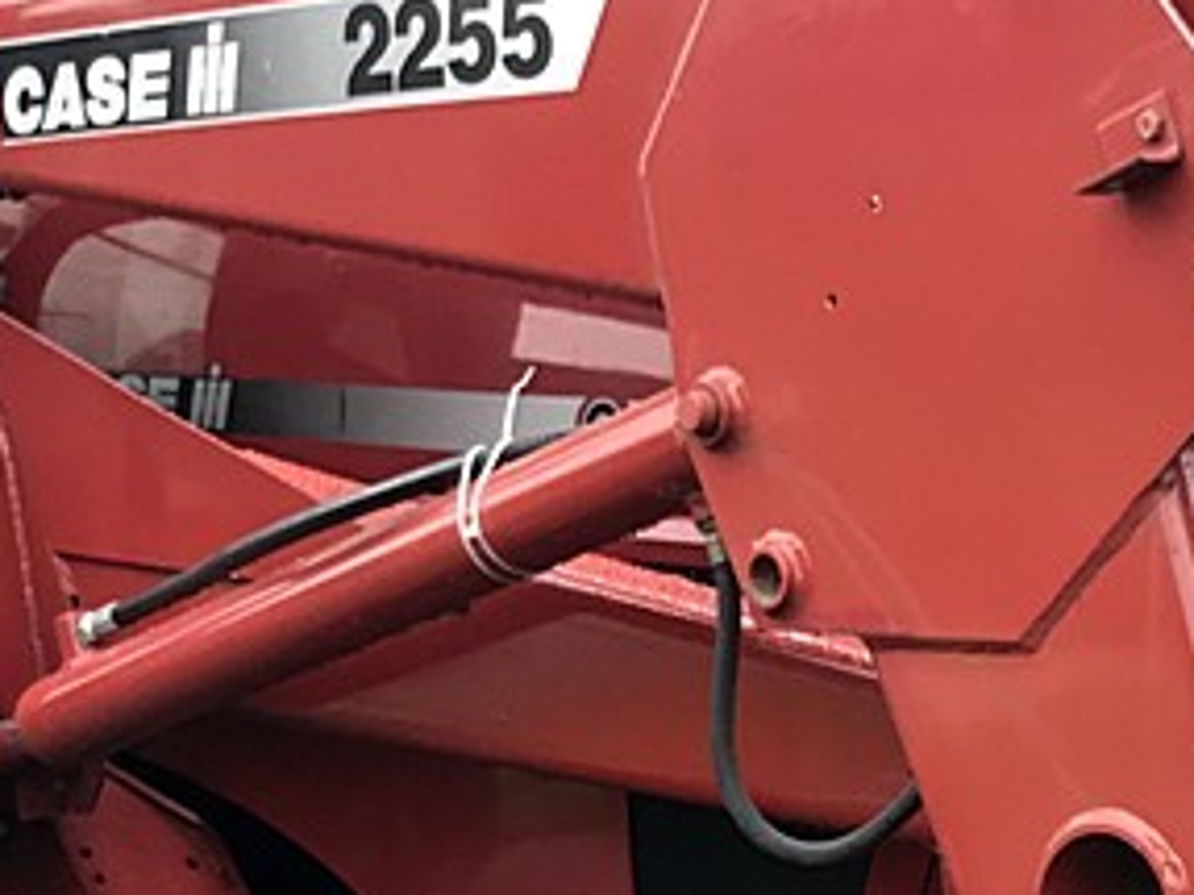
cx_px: 986
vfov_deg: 14.1
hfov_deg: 19.4
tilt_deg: -11.2
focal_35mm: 100
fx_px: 3448
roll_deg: +0.4
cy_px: 1186
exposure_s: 1/120
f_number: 1.8
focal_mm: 3.99
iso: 40
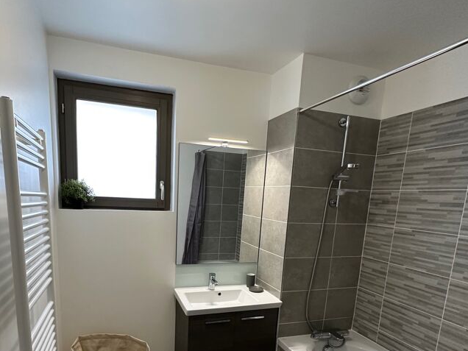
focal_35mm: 22
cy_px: 249
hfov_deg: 76.0
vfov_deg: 58.9
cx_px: 202
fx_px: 297
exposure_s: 1/100
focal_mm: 2.22
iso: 200
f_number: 2.2
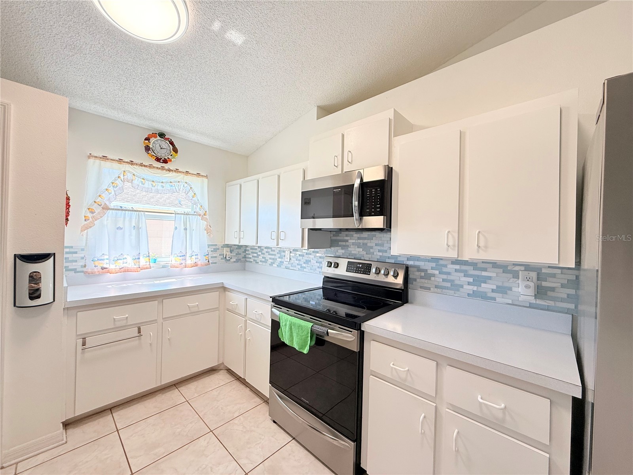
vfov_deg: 85.7
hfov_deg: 102.1
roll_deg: -2.2
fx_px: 256
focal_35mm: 14
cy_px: 238
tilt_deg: +0.4
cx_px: 316
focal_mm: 2.22
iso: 125
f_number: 2.2
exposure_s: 1/120
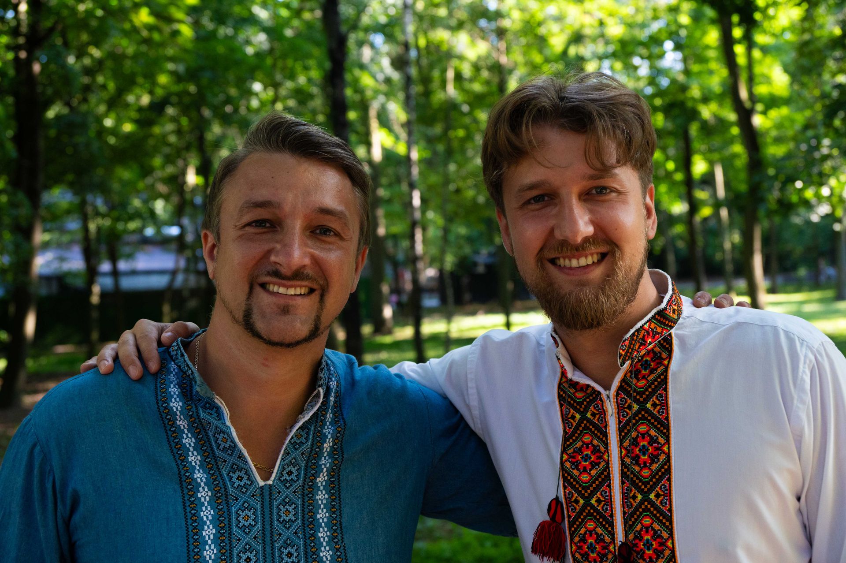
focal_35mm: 48
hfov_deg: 41.1
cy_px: 282
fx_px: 1127
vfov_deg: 28.0
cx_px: 423
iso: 2000
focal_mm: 48
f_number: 5.6
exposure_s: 1/320
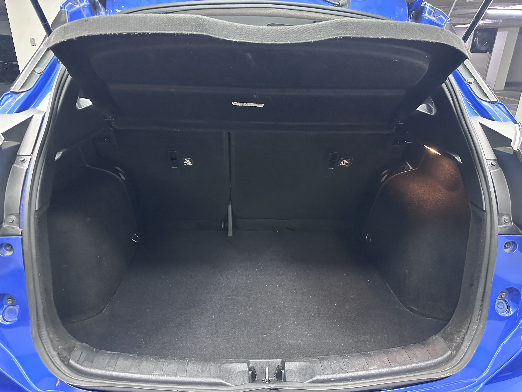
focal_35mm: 24
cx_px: 261
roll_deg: -1.2
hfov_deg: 71.6
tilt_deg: -21.9
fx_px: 362
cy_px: 196
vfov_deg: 56.8
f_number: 1.78
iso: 1000
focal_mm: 6.86
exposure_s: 1/33
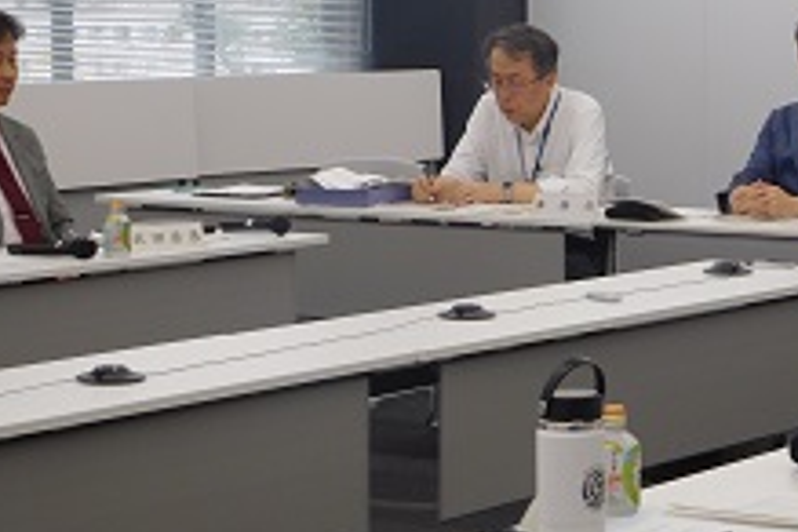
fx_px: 3037
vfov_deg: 10.0
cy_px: 168
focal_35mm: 137
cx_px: 630
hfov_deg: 14.9
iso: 160
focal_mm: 14.3
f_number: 4.6
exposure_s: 1/30
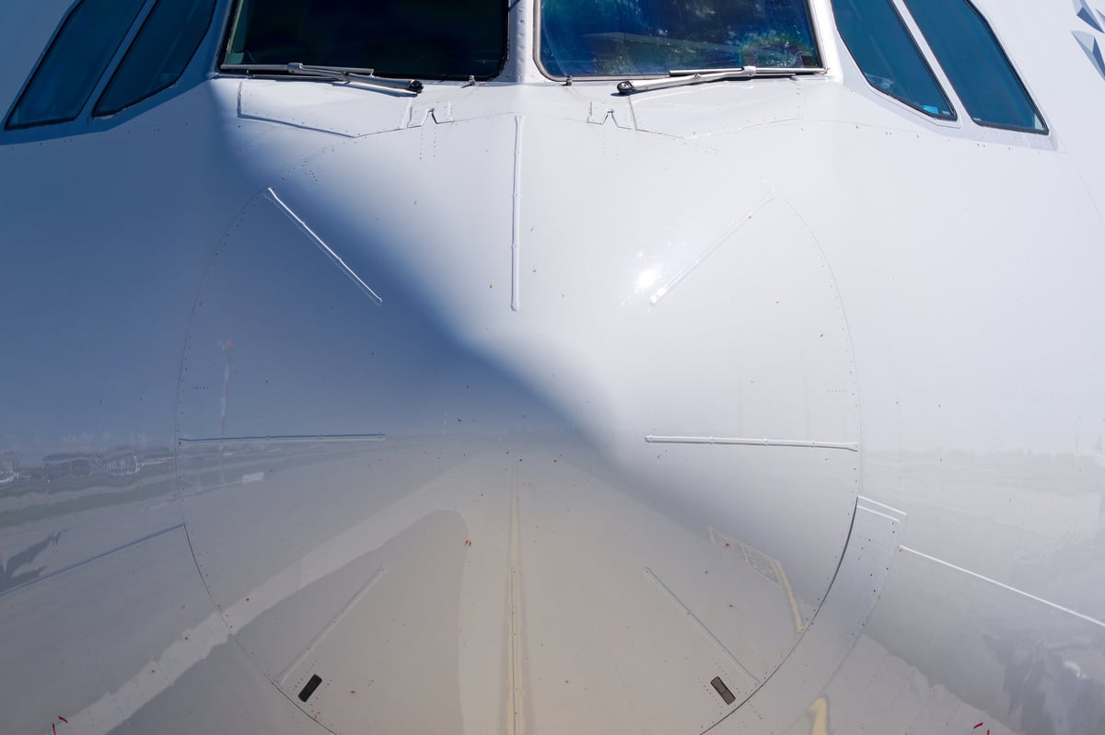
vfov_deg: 3.4
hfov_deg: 5.2
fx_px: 12272
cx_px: 552
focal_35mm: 400
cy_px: 368
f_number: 5.6
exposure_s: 1/3200
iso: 250
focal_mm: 400
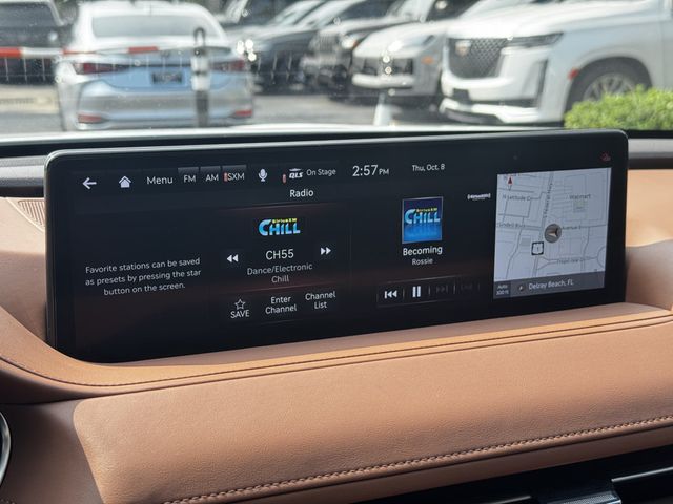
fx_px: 933
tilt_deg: -15.2
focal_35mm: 48
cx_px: 336
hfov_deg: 39.7
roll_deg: +1.2
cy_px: 252
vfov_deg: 30.3
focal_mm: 6.76
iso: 64
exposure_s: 1/326
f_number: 1.78
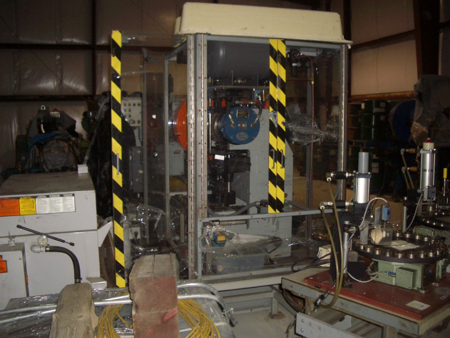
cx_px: 225
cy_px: 169
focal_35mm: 35
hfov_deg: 52.6
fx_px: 455
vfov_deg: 40.7
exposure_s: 1/60
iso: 100
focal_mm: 5.8
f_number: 2.6
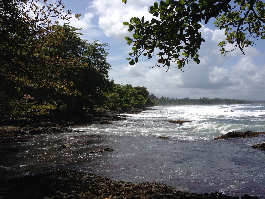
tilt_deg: -2.7
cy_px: 100
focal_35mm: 35
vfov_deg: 40.7
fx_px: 268
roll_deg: +0.9
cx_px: 132
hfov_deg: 52.6
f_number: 2.4
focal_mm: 4.28
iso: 50
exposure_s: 1/2632
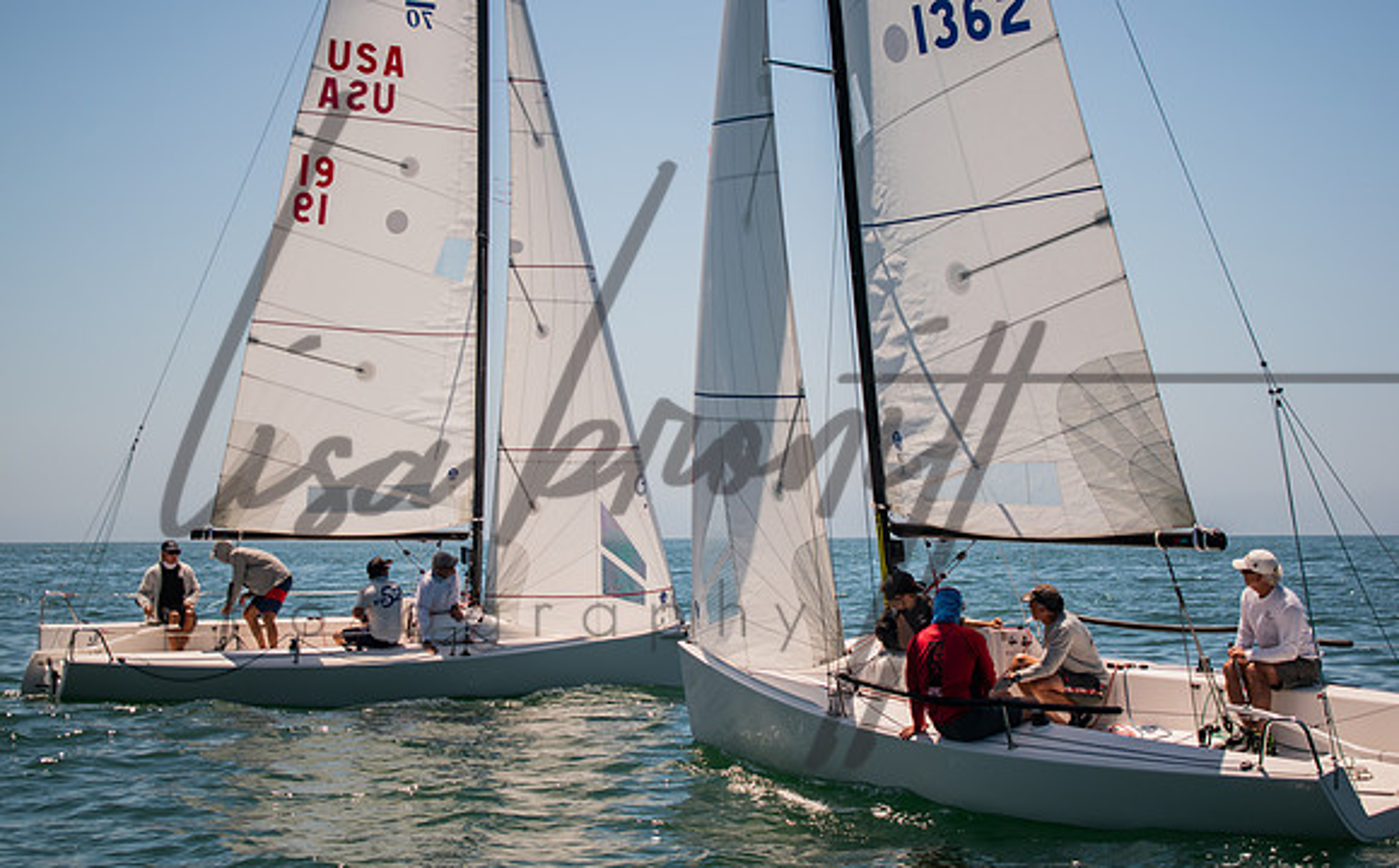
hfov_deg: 29.4
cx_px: 699
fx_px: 2670
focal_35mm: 70
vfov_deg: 18.5
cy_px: 425
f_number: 5
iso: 100
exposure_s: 1/400
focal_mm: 45
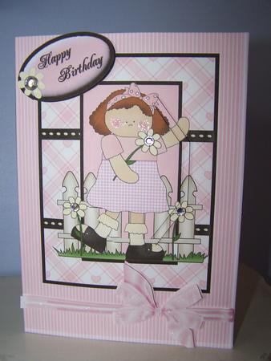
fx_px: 396
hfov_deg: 37.8
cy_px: 180
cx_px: 136
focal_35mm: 38
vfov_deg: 49.0
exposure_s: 1/60
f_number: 2.8
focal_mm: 6.3
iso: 80
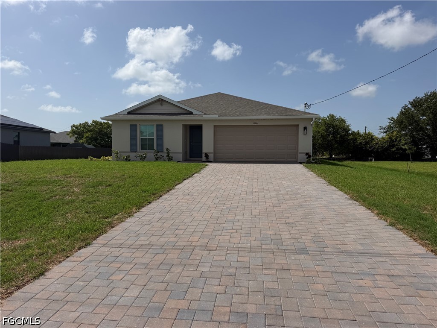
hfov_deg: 71.6
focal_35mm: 24
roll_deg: +0.1
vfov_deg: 56.8
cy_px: 164
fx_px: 303
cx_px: 218
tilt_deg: -1.9
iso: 80
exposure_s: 1/9091
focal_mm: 6.76
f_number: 1.78
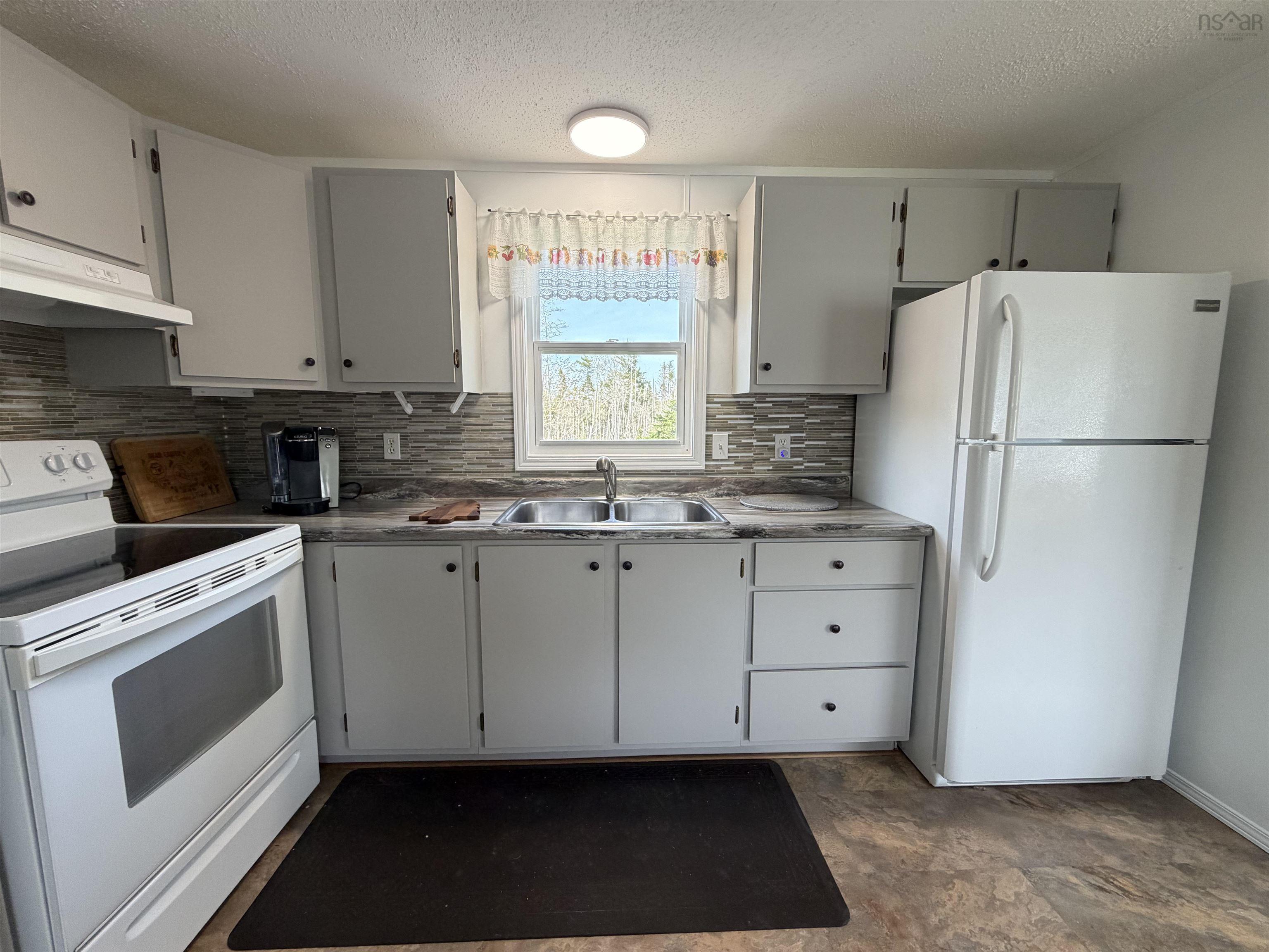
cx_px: 634
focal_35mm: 14
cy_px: 476
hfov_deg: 102.1
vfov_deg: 85.7
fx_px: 513
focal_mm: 2.22
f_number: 2.2
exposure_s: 1/120
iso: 160
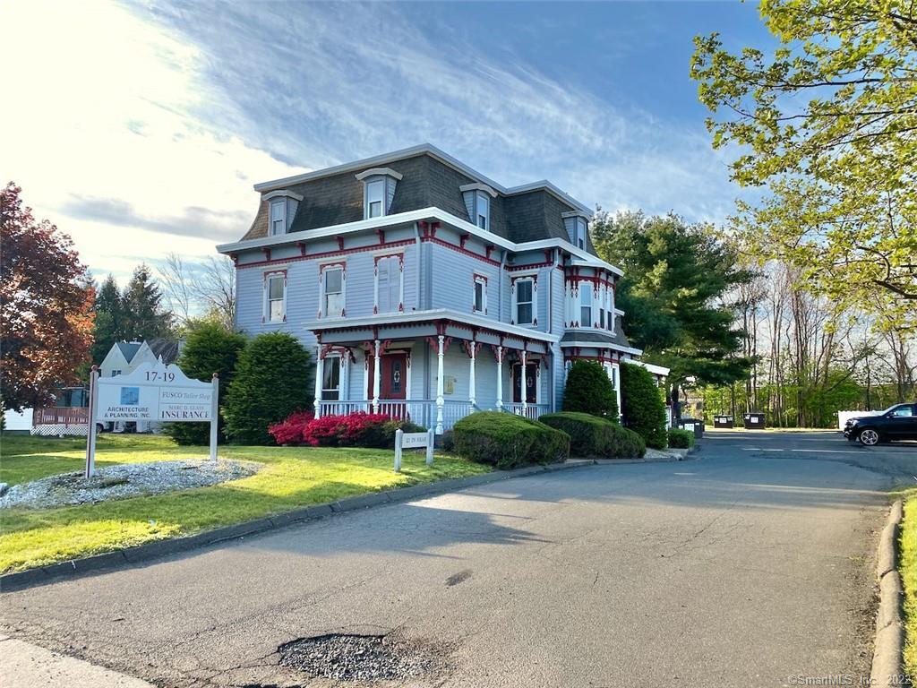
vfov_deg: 53.1
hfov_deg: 67.3
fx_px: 689
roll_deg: -0.8
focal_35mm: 26
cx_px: 458
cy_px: 344
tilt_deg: +6.8
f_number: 1.8
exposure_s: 1/1543
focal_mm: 4.25
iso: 32
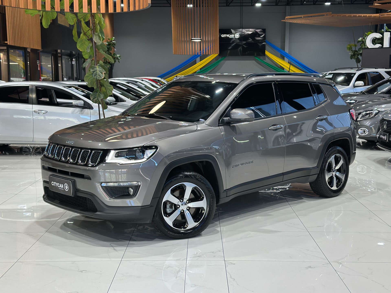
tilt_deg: -8.2
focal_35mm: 48
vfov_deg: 30.3
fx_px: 542
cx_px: 196
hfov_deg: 39.7
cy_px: 146
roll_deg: +0.4
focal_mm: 6.86
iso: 200
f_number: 1.78
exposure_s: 1/120
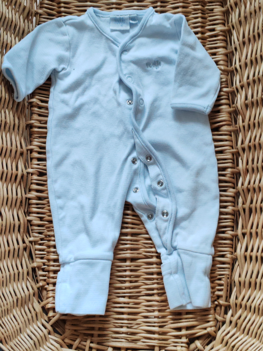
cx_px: 132
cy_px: 176
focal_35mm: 54
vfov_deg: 35.5
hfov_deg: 27.0
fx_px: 547
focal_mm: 6.12
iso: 1600
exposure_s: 1/100
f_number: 1.9
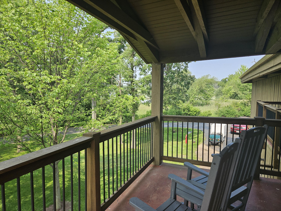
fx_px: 187
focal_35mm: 23
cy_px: 106
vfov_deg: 58.9
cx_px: 140
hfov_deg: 73.9
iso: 25
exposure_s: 1/518
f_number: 1.8
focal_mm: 5.4
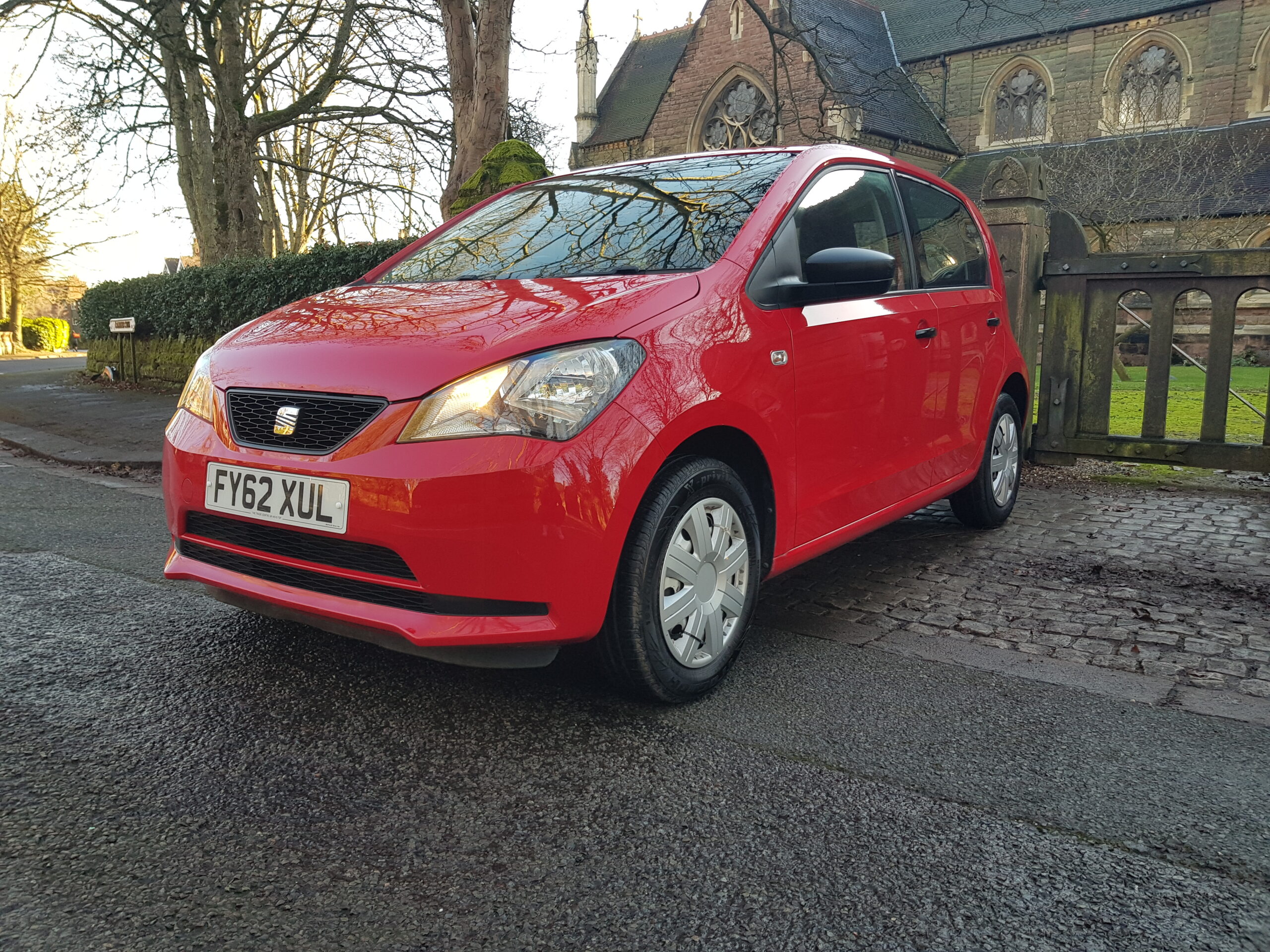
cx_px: 635
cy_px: 476
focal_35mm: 26
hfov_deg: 67.3
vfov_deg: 53.1
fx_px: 954
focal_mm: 4.2
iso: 40
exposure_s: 1/147
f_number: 1.7
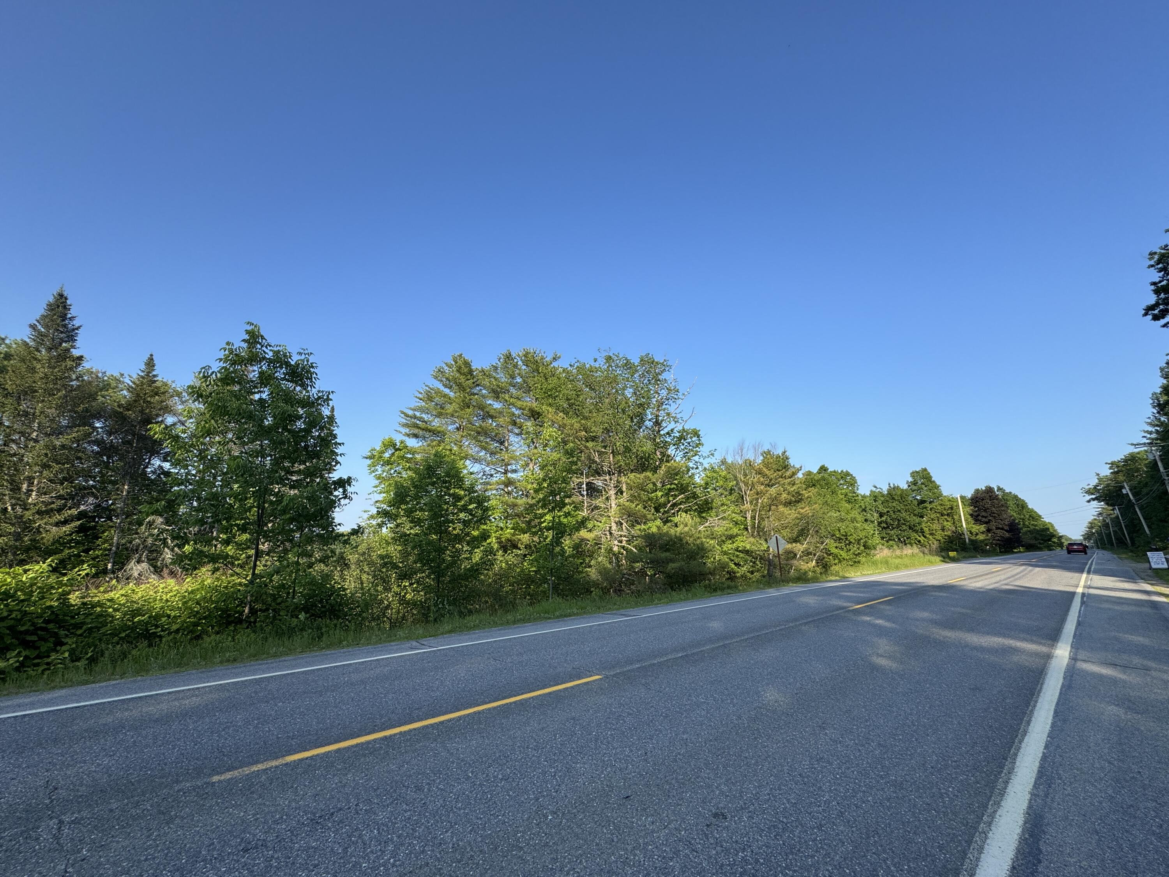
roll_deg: +0.3
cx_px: 584
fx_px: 473
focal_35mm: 14
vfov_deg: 85.7
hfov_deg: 102.1
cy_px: 438
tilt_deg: +13.6
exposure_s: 1/1020
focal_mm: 2.22
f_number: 2.2
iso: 50
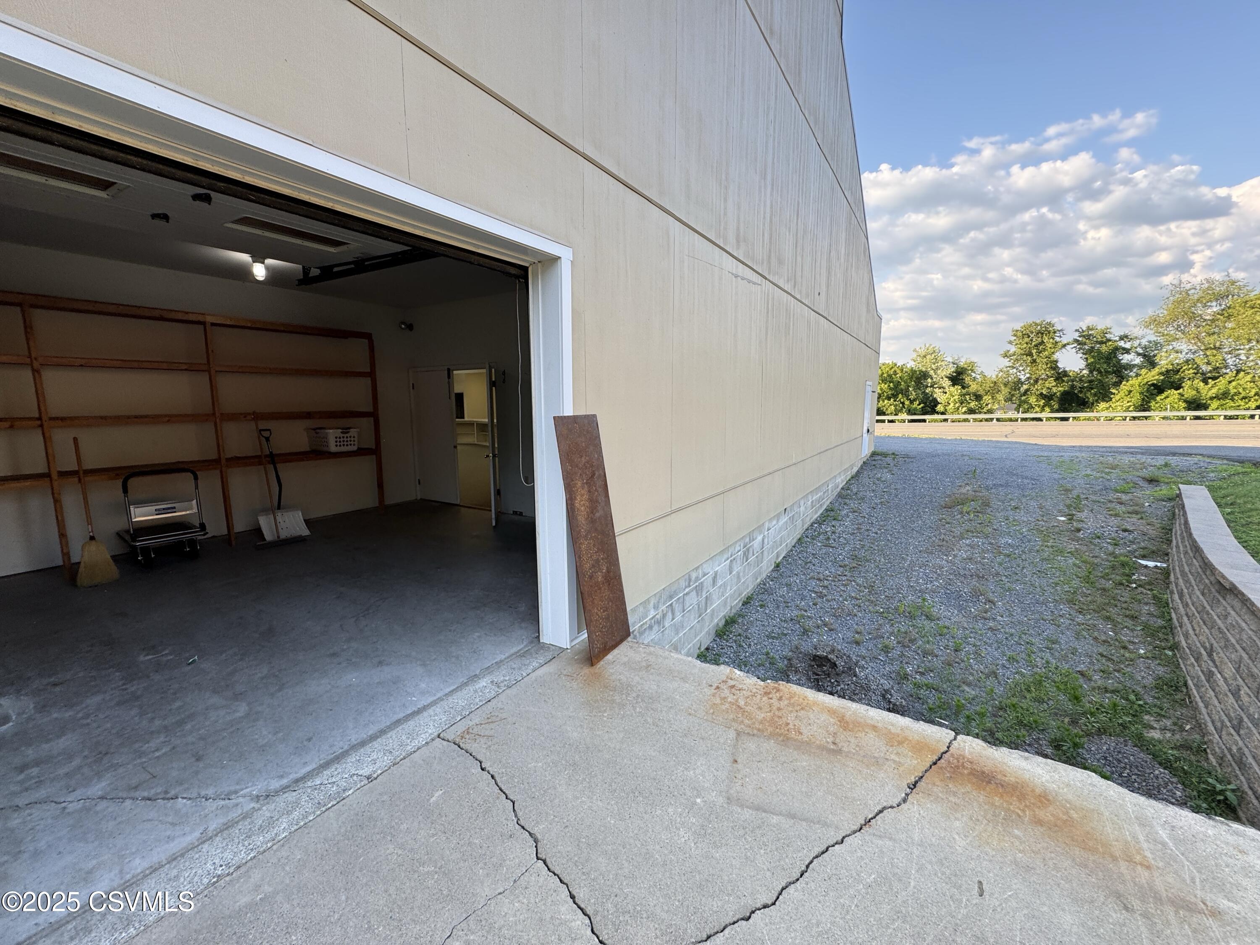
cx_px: 630
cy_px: 472
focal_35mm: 14
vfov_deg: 85.7
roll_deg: +0.1
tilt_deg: -7.2
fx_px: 510
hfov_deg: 102.1
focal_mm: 2.22
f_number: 2.2
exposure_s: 1/159
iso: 40
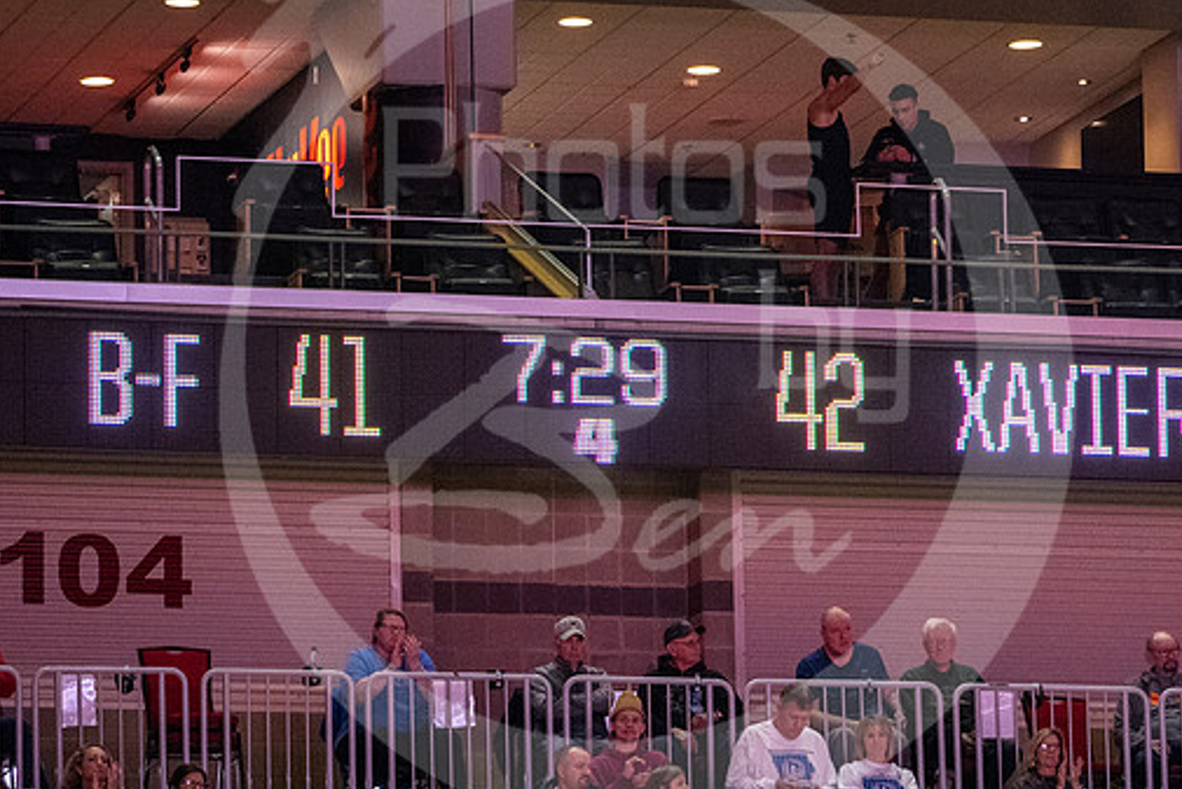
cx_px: 892
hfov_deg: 8.3
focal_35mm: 248
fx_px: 8145
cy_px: 374
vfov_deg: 5.5
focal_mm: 135
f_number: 2.8
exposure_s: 1/800
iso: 2500
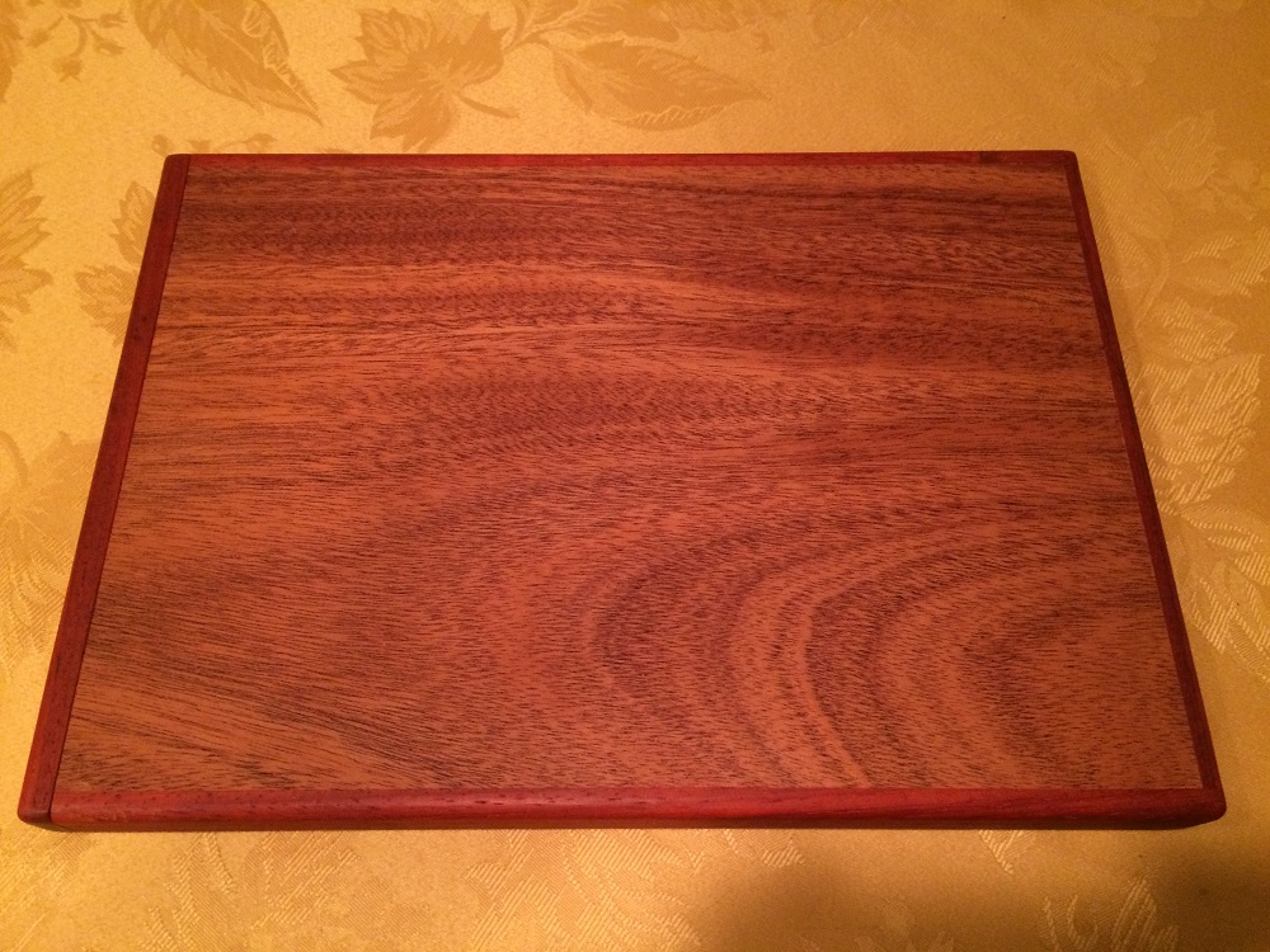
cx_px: 635
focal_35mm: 29
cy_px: 476
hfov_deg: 61.7
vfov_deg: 48.2
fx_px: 1064
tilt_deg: -65.2
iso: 250
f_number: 2.2
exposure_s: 1/30
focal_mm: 4.15
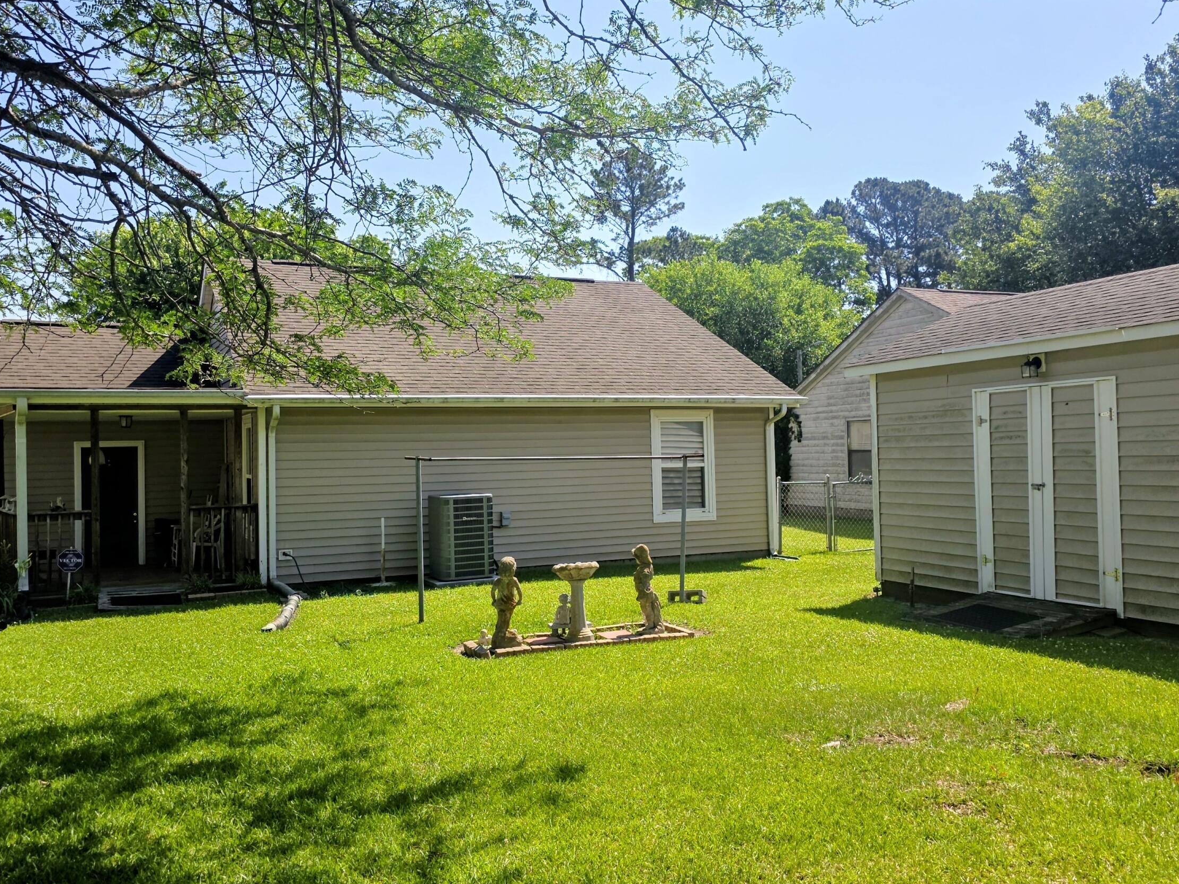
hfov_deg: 58.4
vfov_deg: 45.4
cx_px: 583
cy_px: 425
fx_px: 1056
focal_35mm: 31
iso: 12
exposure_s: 1/707
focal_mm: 6.3
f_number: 1.7
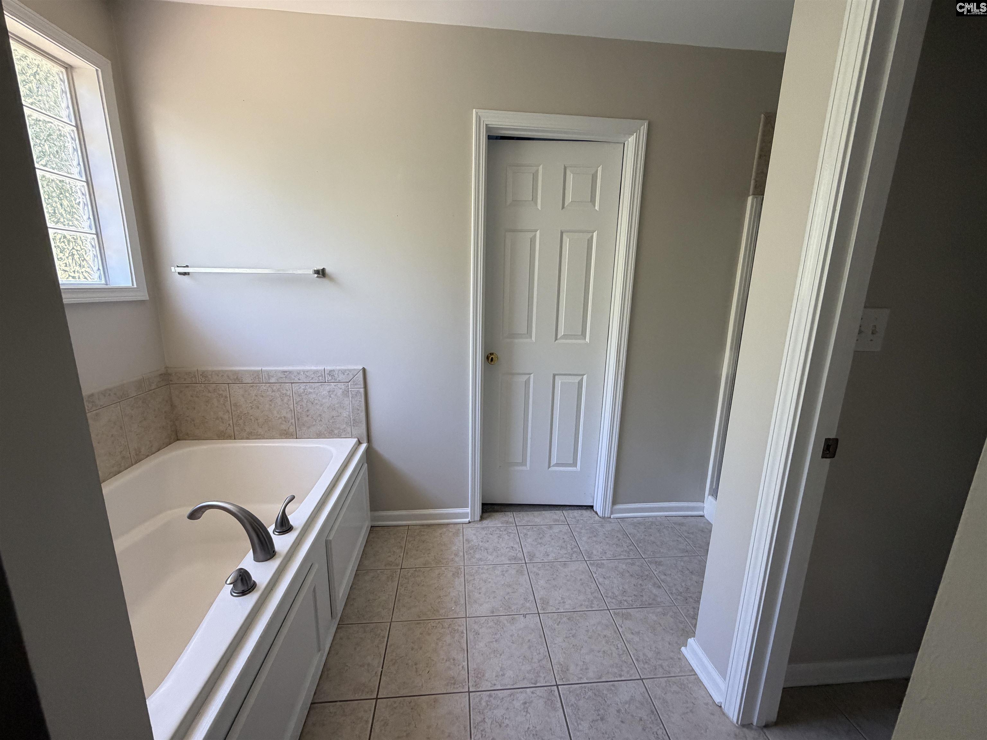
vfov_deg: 85.7
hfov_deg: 102.1
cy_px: 370
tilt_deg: -12.5
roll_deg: -0.2
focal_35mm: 14
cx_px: 494
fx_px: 399
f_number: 2.2
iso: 250
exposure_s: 1/121
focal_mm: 2.22
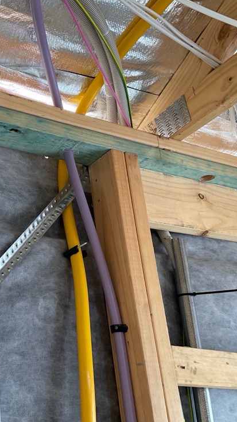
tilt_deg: +23.9
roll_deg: +4.2
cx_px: 30
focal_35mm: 43
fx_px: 481
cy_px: 210
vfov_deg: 47.4
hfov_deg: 26.9
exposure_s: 1/60
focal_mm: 3
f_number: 1.8
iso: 50
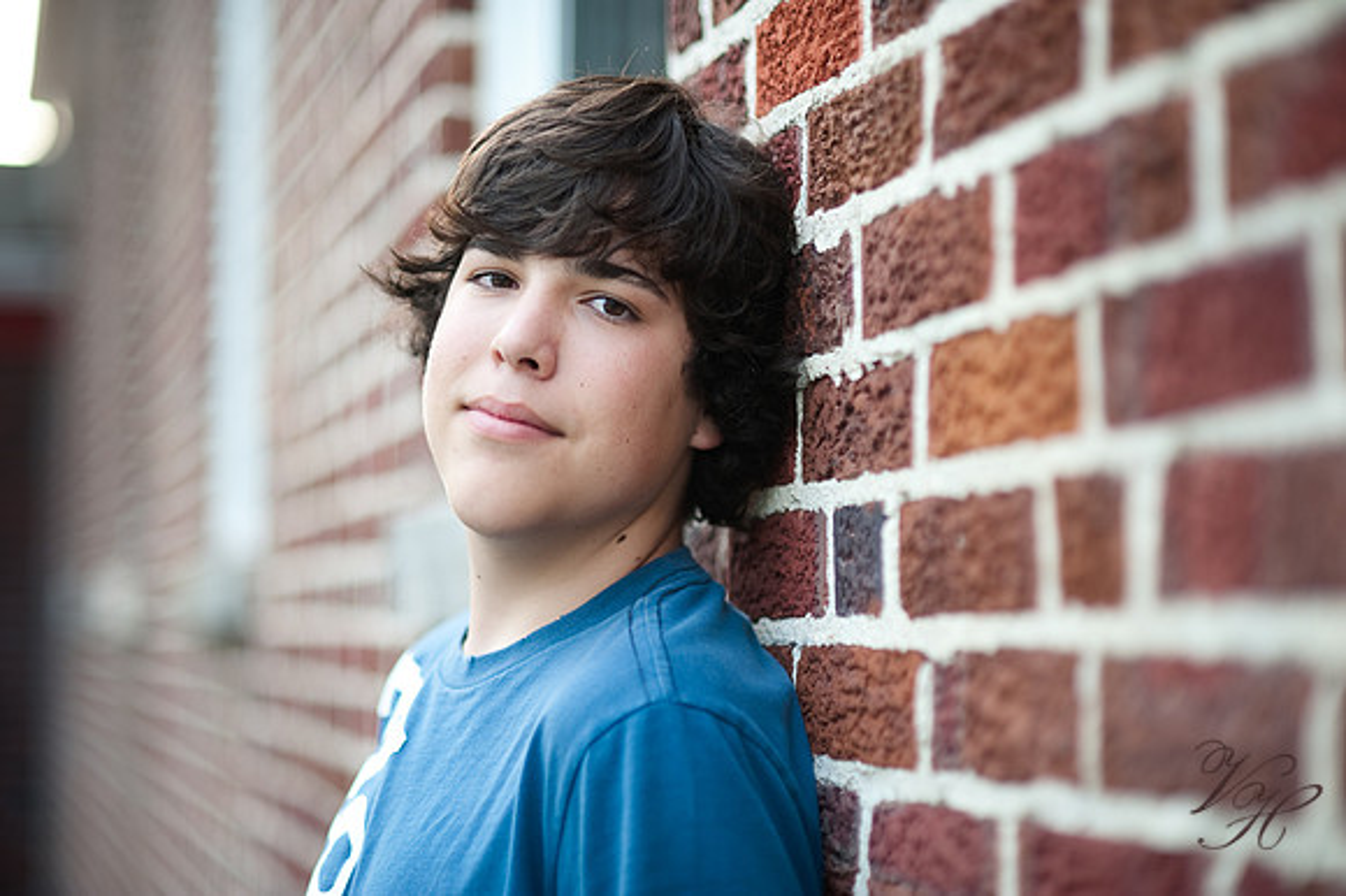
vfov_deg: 16.1
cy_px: 448
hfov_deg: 23.9
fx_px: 3176
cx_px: 673
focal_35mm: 85
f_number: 2
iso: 200
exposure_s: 1/250
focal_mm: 85
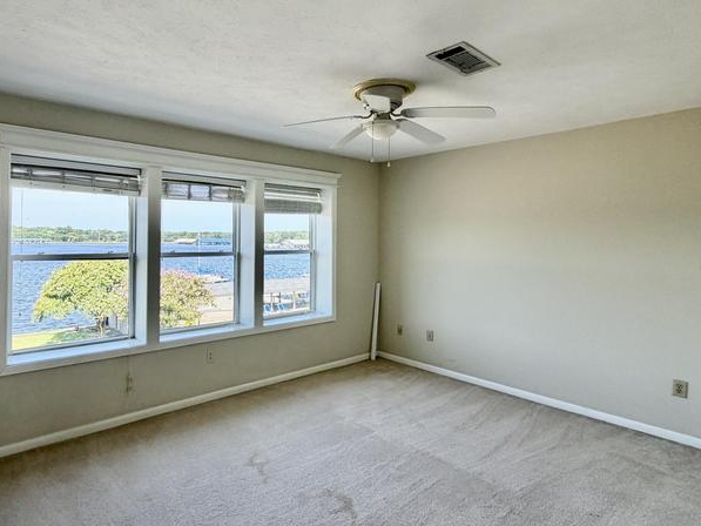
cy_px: 244
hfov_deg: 80.5
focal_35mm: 20
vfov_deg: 65.9
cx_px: 272
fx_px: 405
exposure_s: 1/121
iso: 80
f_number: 2.2
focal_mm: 2.22
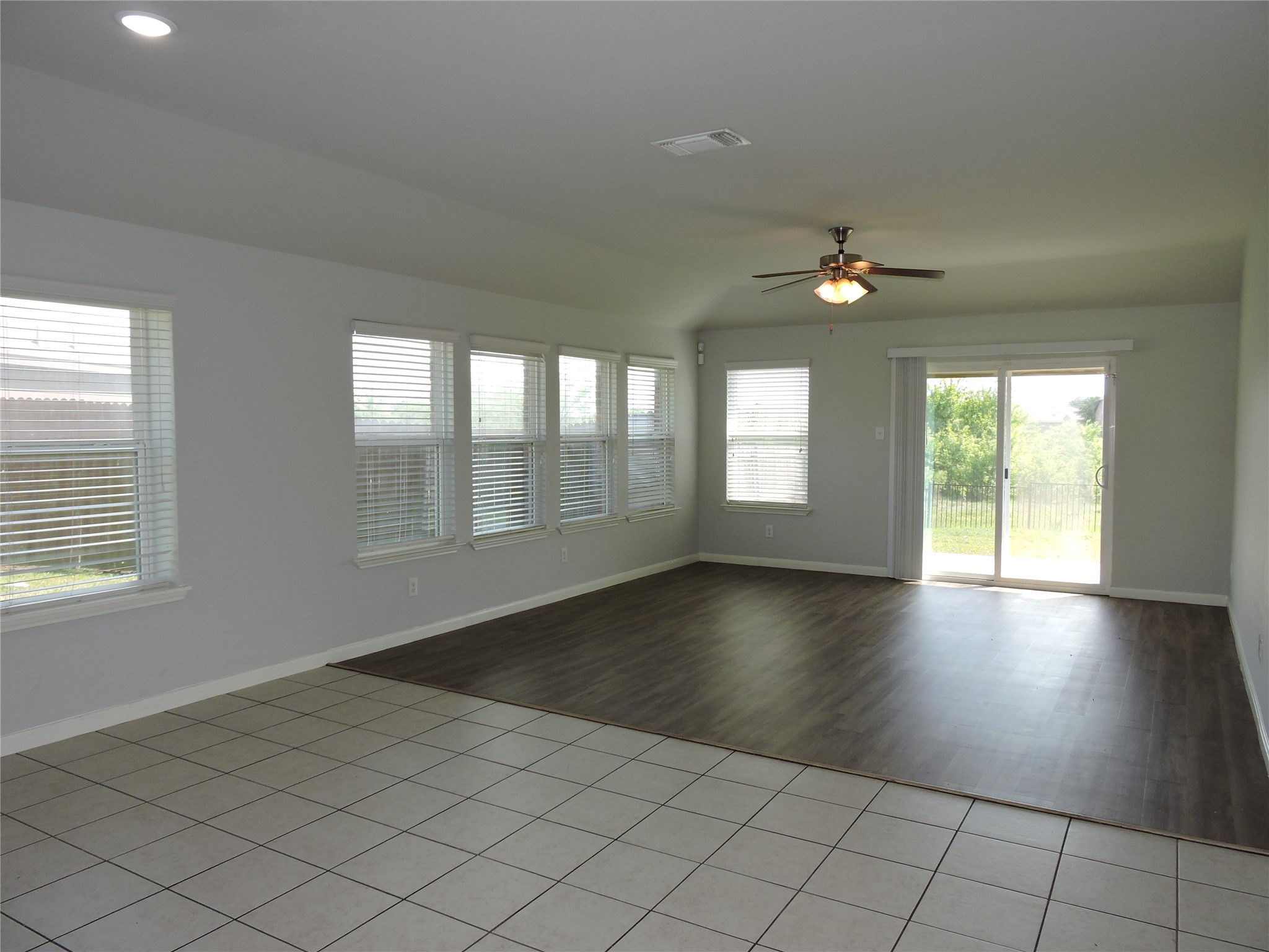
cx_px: 634
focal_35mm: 24
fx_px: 880
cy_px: 476
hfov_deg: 71.6
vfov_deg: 56.8
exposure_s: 1/100
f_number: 3.3
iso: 100
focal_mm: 4.3
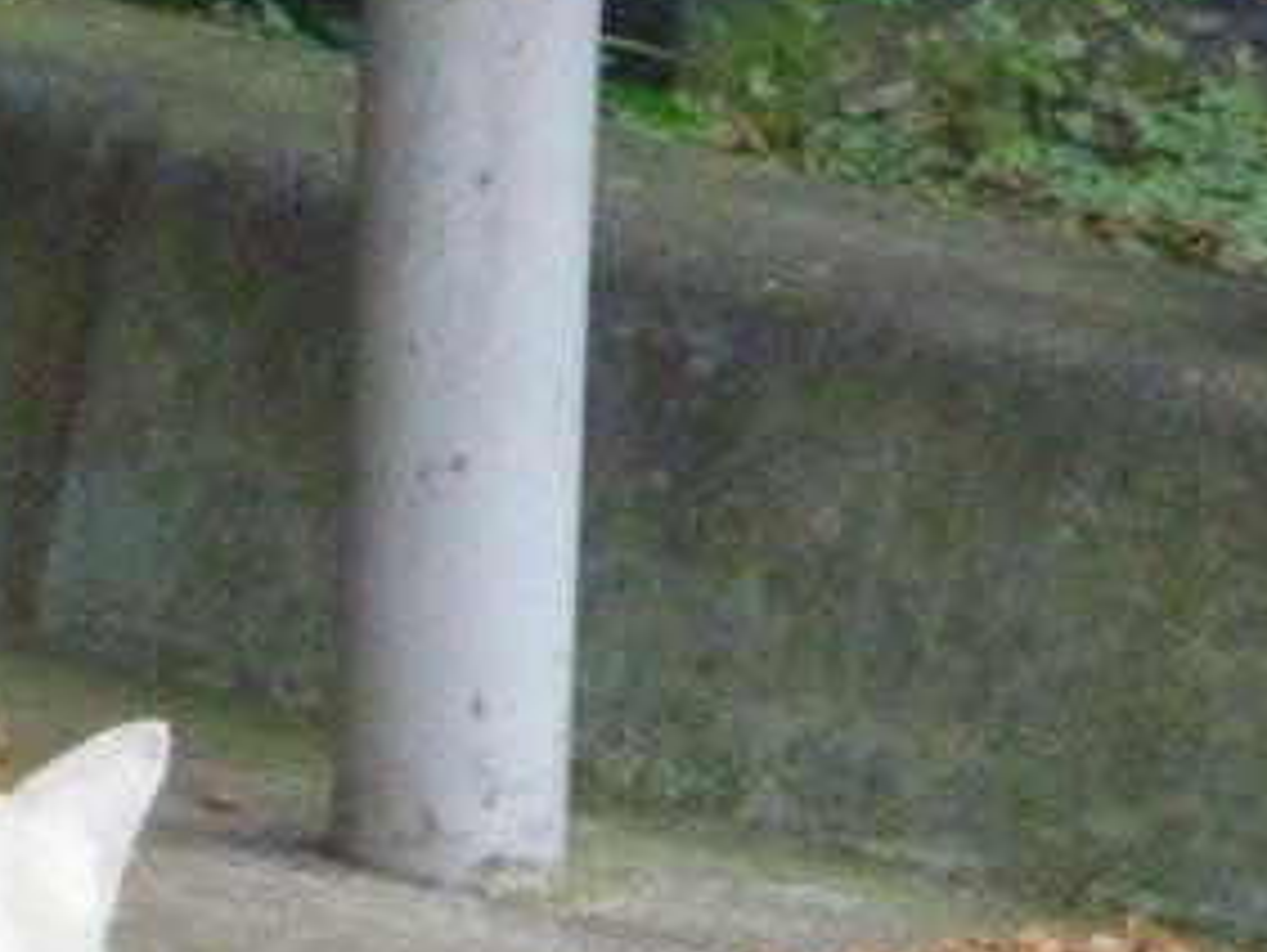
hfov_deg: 1.8
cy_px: 831
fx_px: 39856
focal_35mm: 1088
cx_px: 517
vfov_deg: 1.4
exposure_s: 1/125
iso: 1000
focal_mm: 49.2
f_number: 4.9
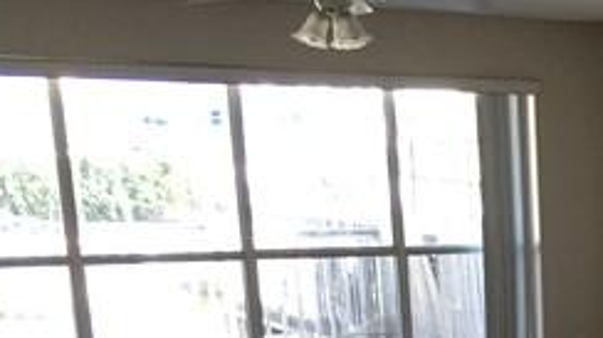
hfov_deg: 23.0
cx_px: 761
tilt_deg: -15.3
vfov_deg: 13.7
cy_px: 511
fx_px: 1327
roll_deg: -1.3
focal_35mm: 83
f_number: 2.2
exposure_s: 1/120
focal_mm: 4.15
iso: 64
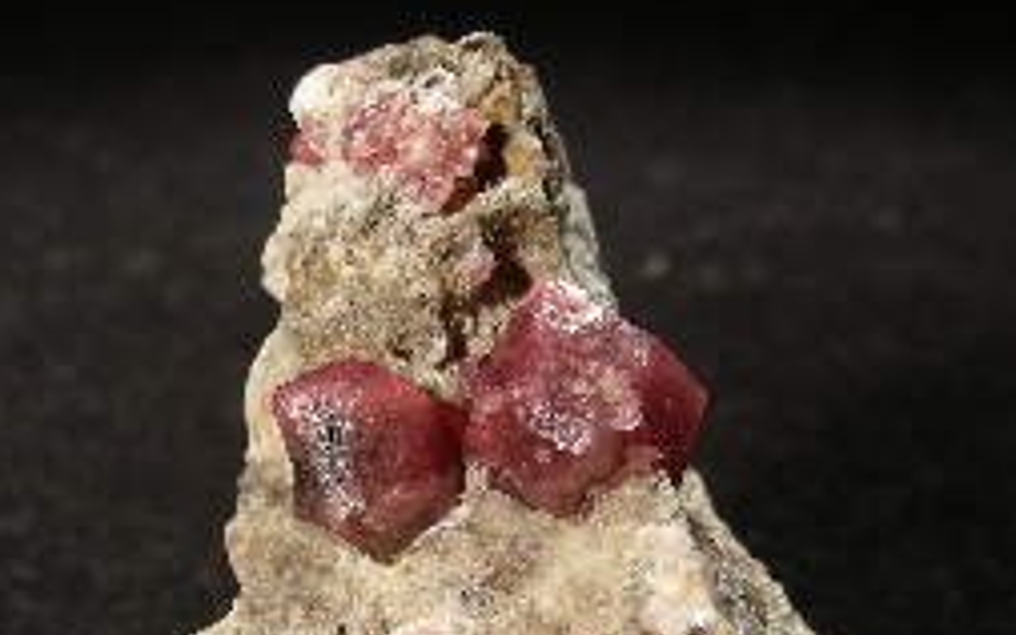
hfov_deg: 22.8
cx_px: 482
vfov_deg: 14.2
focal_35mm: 91
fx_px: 2519
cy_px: 599
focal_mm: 8.8
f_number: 3.5
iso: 50
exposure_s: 1/30.8
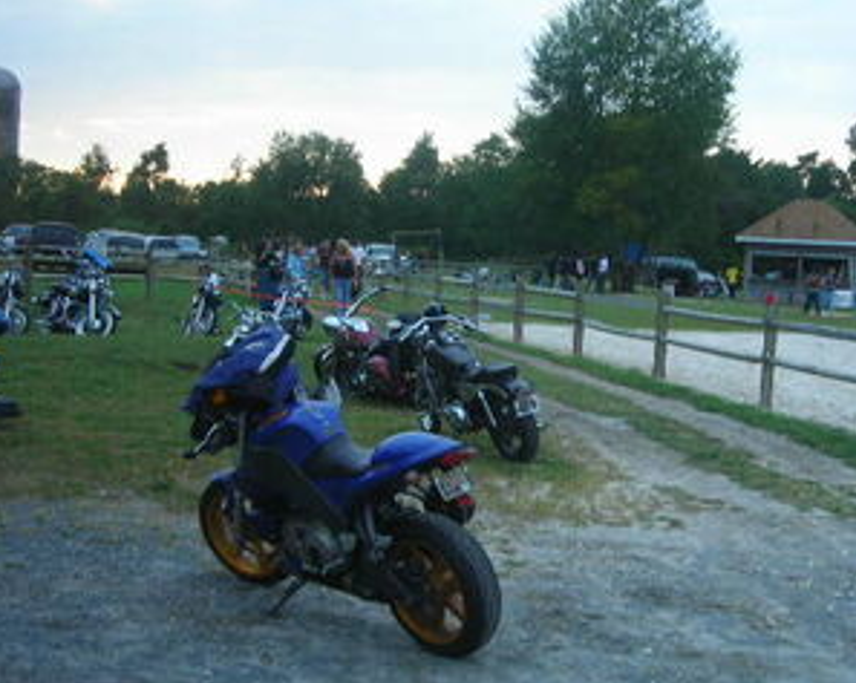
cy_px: 337
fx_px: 1265
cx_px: 467
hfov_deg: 37.3
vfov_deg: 30.2
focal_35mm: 50
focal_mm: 6.3
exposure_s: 1/47.6
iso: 50
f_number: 3.2
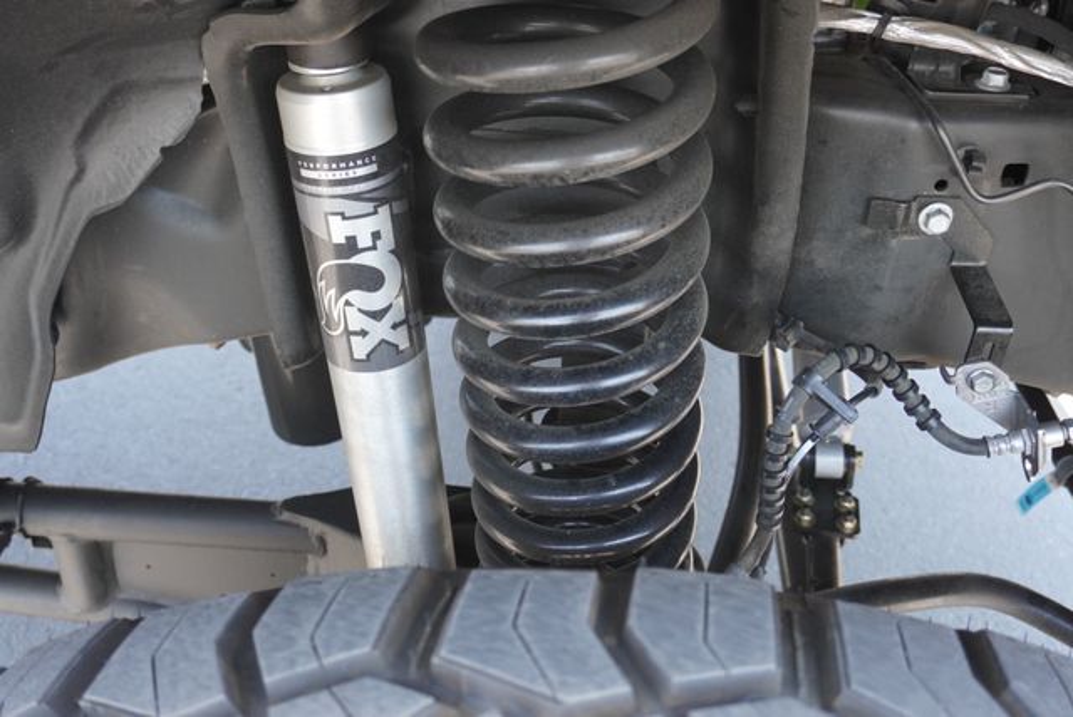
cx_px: 536
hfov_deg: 55.1
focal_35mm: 34
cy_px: 358
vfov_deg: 38.4
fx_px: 1029
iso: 640
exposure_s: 1/160
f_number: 4
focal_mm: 23
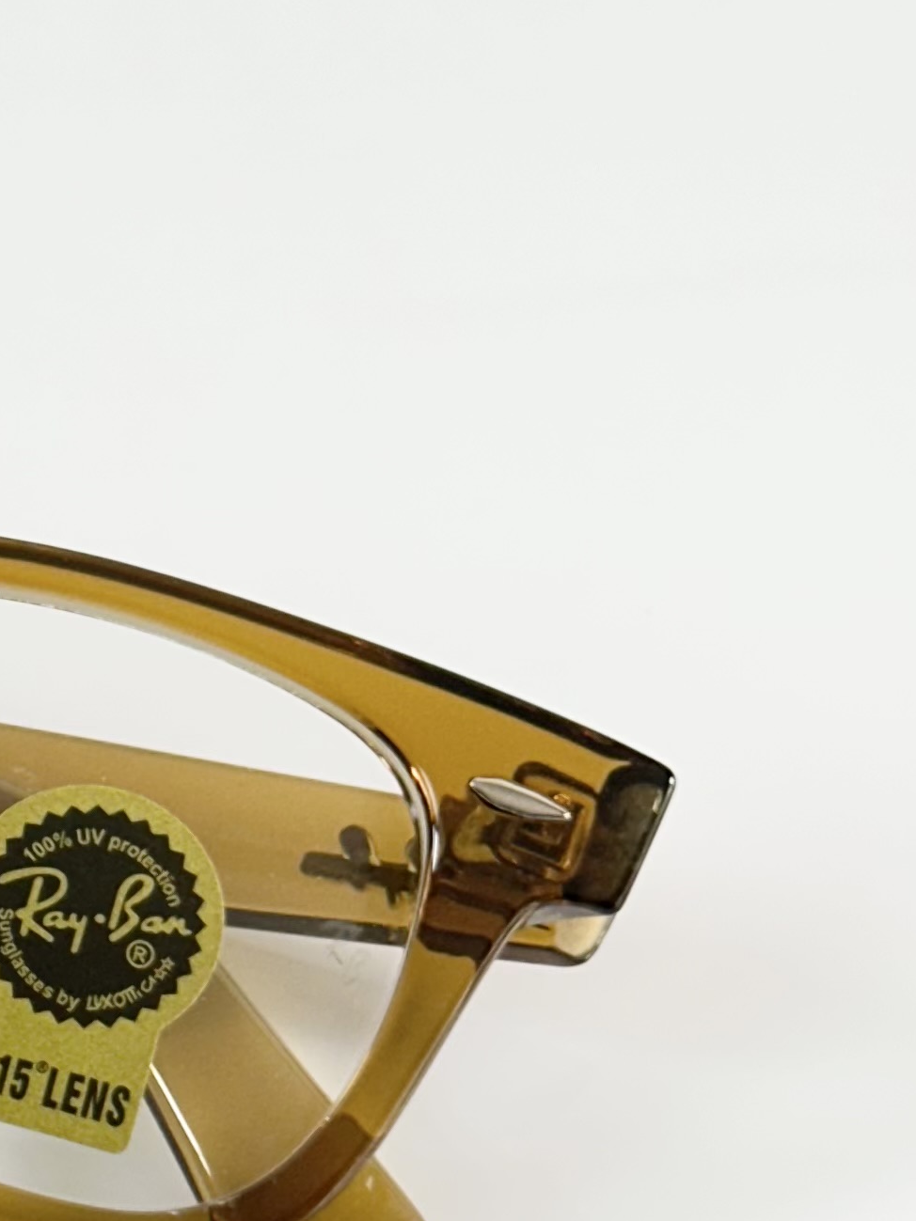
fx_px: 5258
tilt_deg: -44.1
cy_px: 749
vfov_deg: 13.2
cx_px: -482
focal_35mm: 149
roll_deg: +0.0
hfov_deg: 9.7
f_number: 1.78
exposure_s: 1/100
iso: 50
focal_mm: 6.86
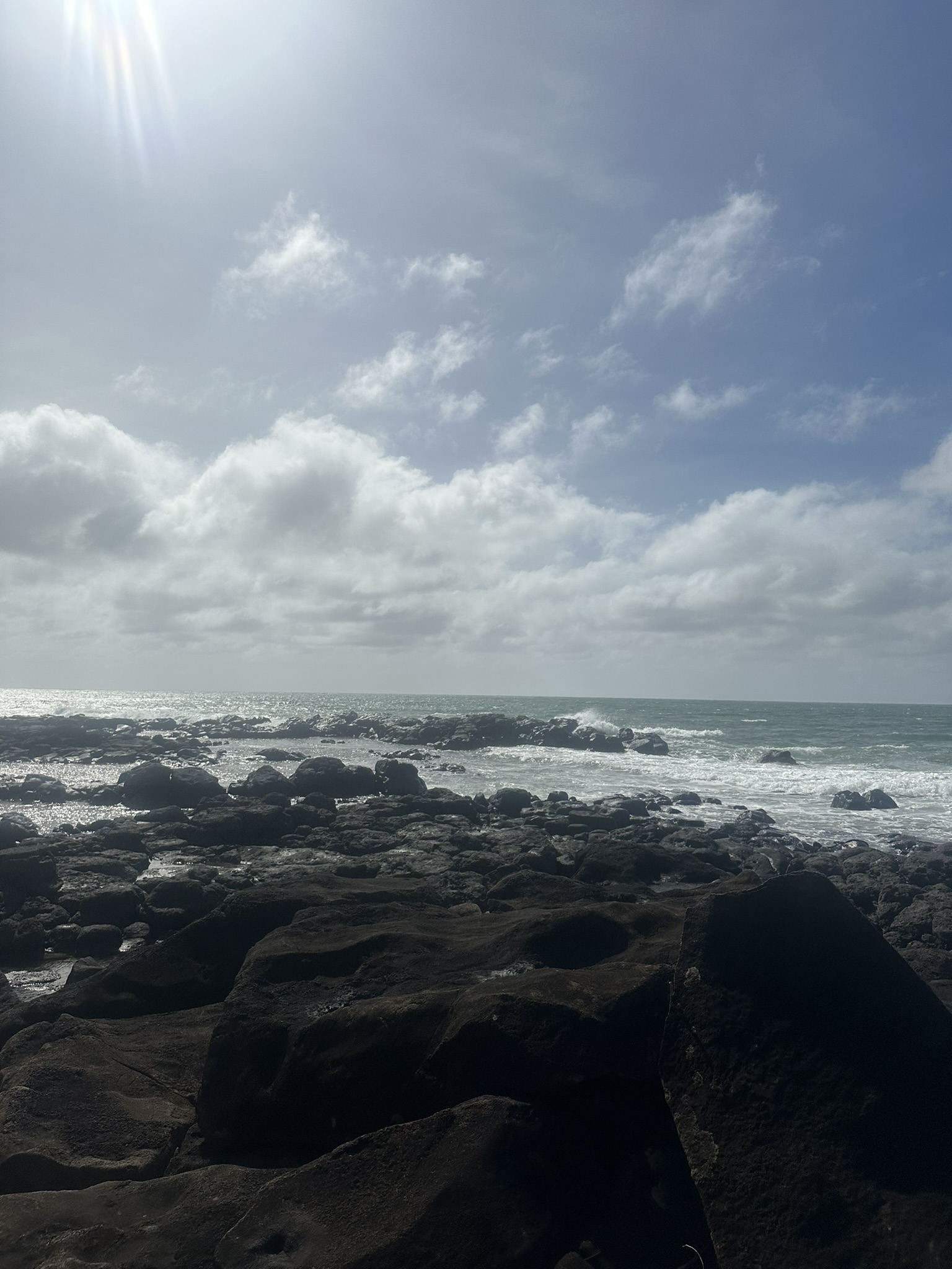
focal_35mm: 24
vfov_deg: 71.6
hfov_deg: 56.8
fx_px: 880
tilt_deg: +3.6
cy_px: 634
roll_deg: -0.9
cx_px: 476
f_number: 1.78
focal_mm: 6.86
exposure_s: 1/18519
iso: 80
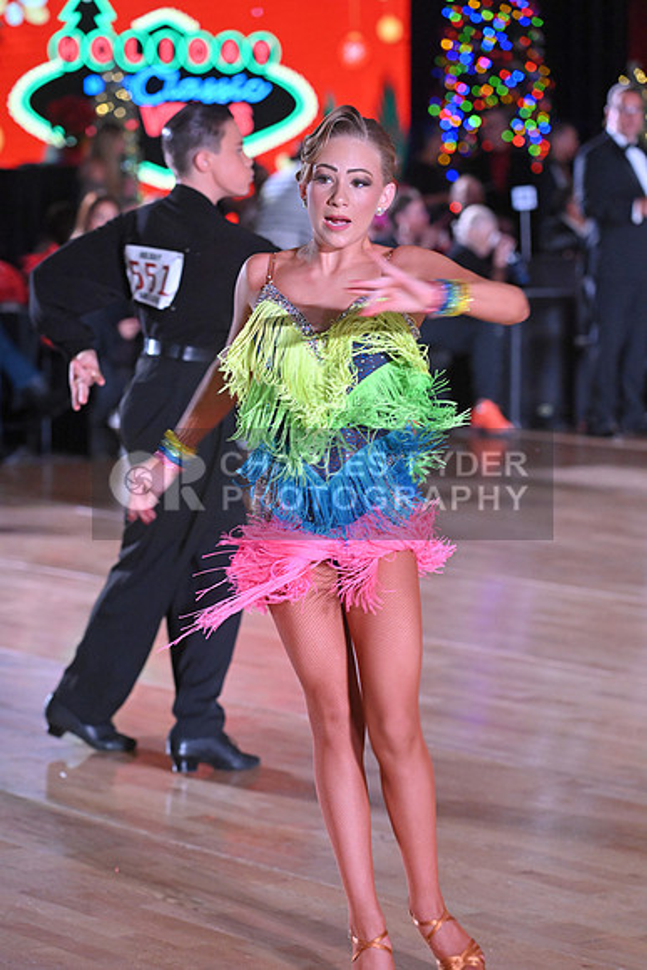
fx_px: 3368
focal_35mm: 125
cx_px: 324
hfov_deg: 11.0
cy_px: 485
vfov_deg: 16.4
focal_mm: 125
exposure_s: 1/400
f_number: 5
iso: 5000
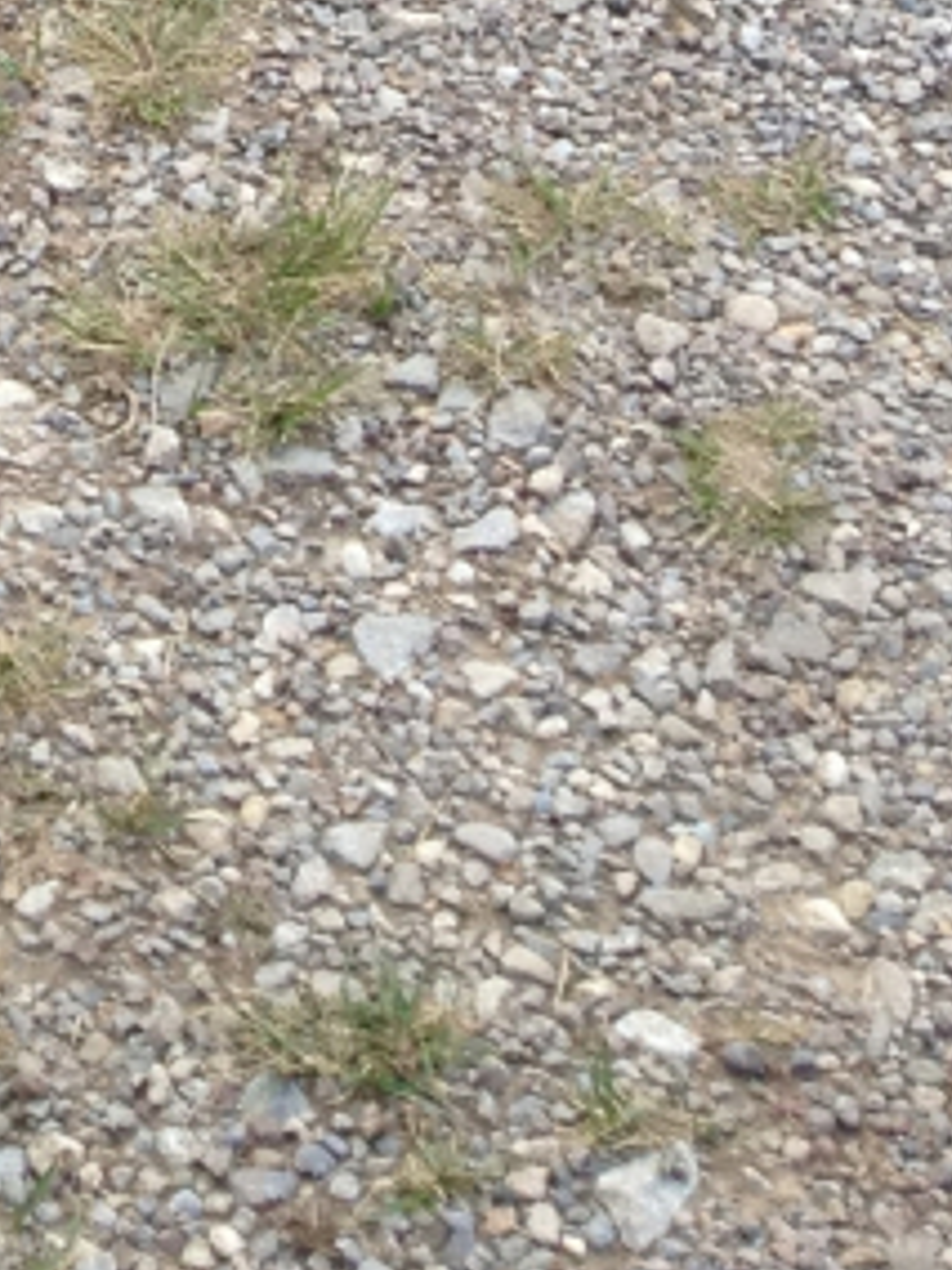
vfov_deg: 10.3
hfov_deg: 8.6
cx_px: -559
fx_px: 6160
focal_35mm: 168
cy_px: -1715
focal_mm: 4.28
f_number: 2.4
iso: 64
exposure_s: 1/178
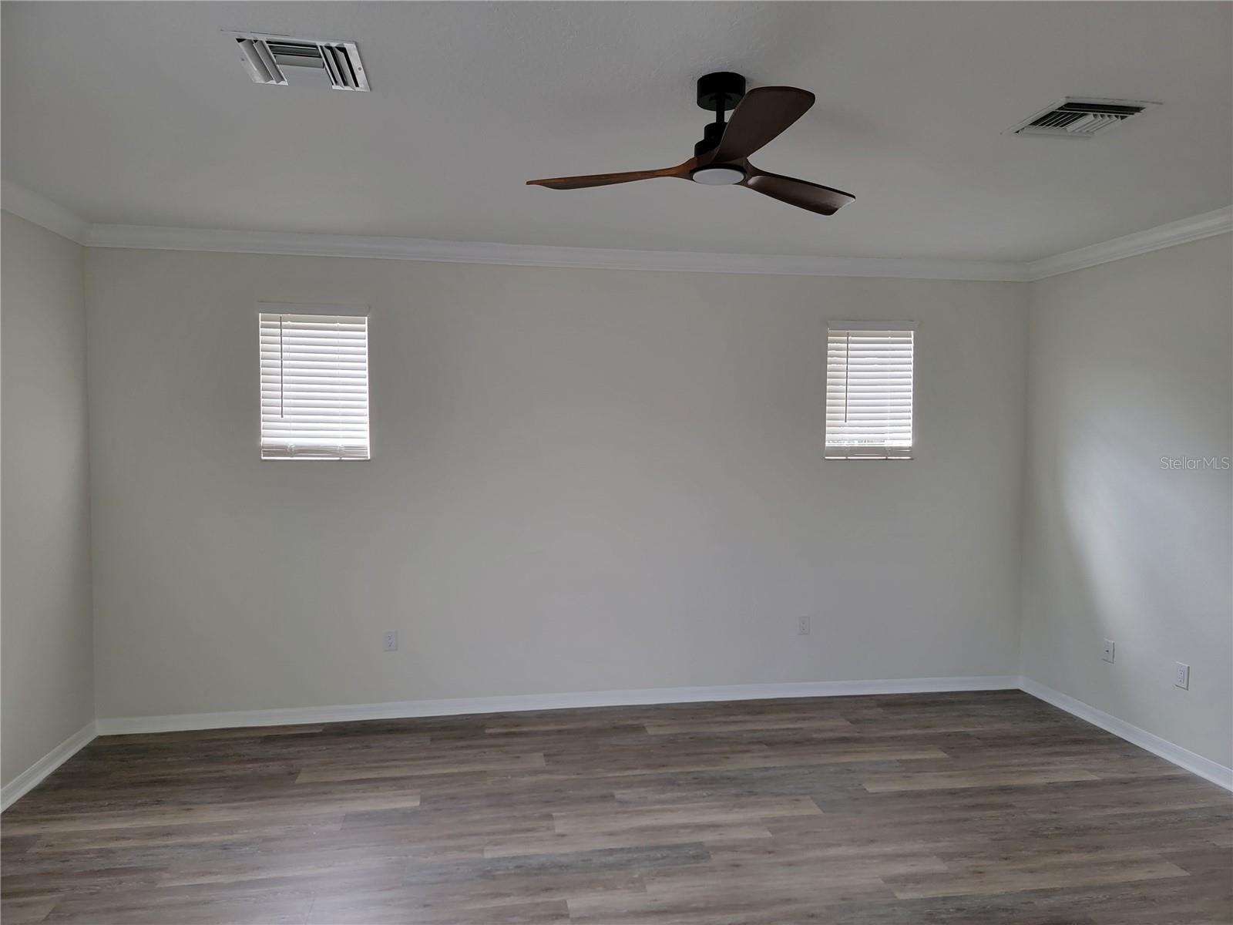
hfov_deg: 71.6
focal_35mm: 24
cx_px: 616
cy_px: 462
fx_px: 855
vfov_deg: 56.8
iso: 320
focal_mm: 6.7
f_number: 1.8
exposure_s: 1/40
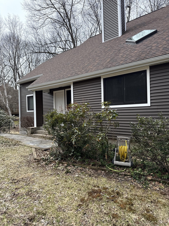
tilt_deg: +2.4
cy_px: 113
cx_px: 84
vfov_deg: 71.6
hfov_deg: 56.8
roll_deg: +0.4
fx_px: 156
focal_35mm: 24
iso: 100
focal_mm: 6.76
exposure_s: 1/1901
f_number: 1.78
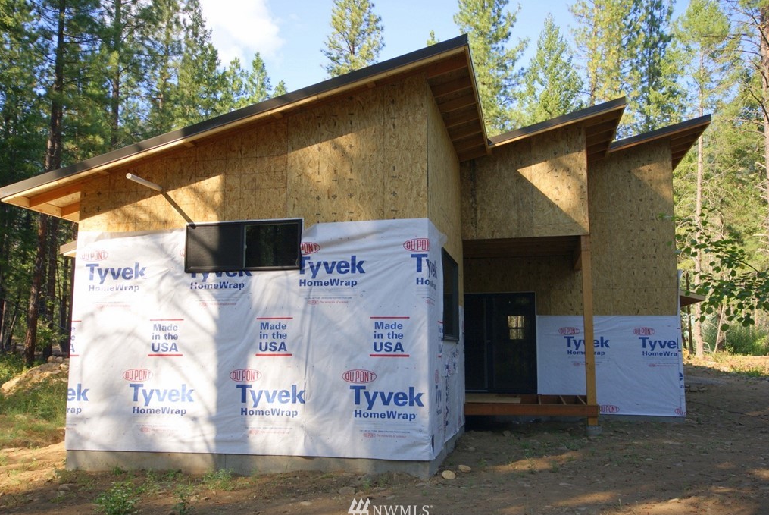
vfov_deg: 41.2
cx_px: 391
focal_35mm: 32
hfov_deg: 58.7
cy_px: 262
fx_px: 684
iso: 100
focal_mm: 20
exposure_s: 1/100
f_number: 5.6
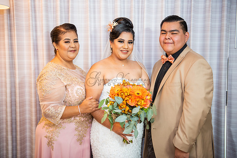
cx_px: 118
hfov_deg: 41.1
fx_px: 316
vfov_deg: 28.1
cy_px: 79
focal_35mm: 48
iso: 320
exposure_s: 1/100
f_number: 2.8
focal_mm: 48
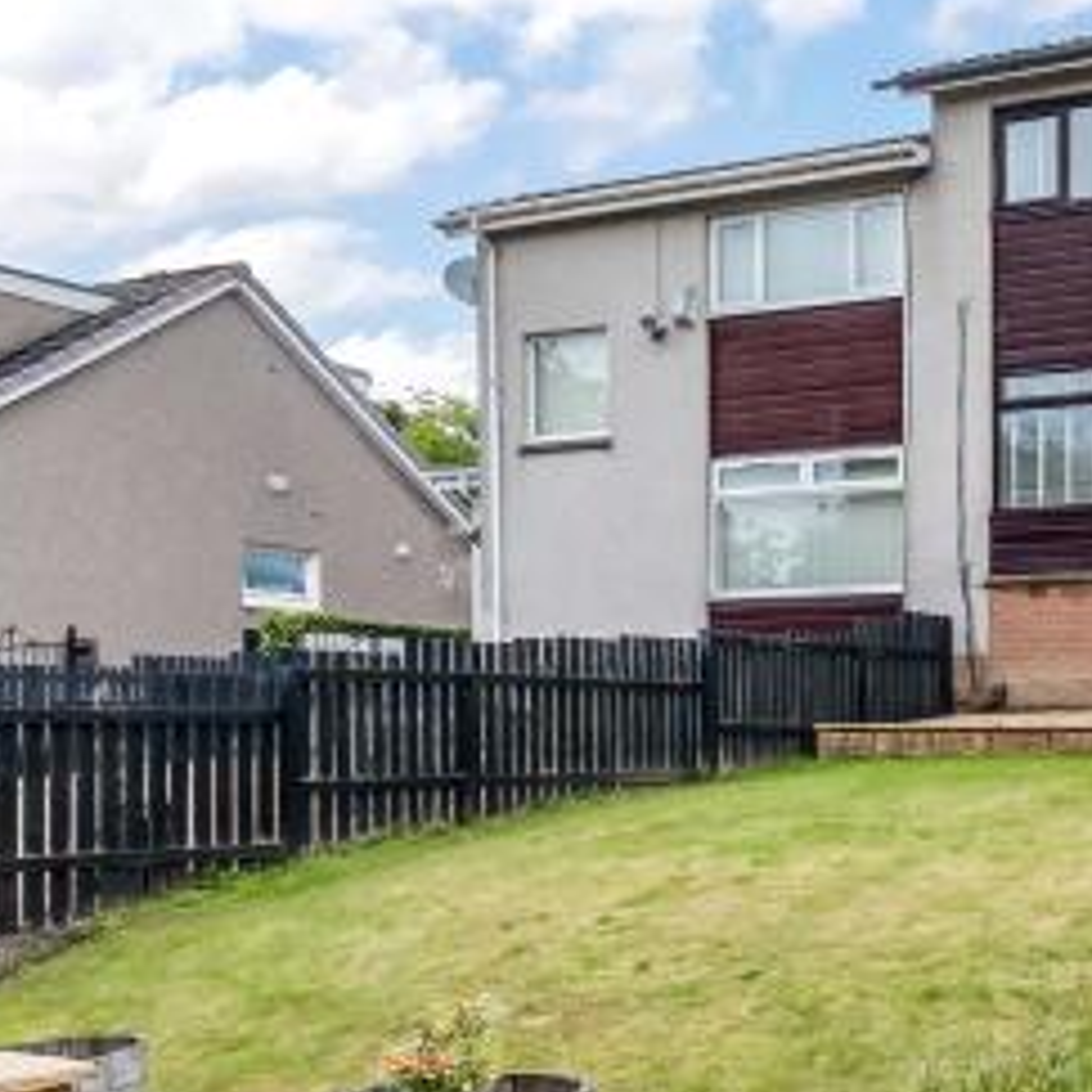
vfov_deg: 37.8
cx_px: 1173
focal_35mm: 43
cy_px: 865
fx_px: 1535
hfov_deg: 34.4
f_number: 8
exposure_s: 1/60
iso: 250
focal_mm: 8
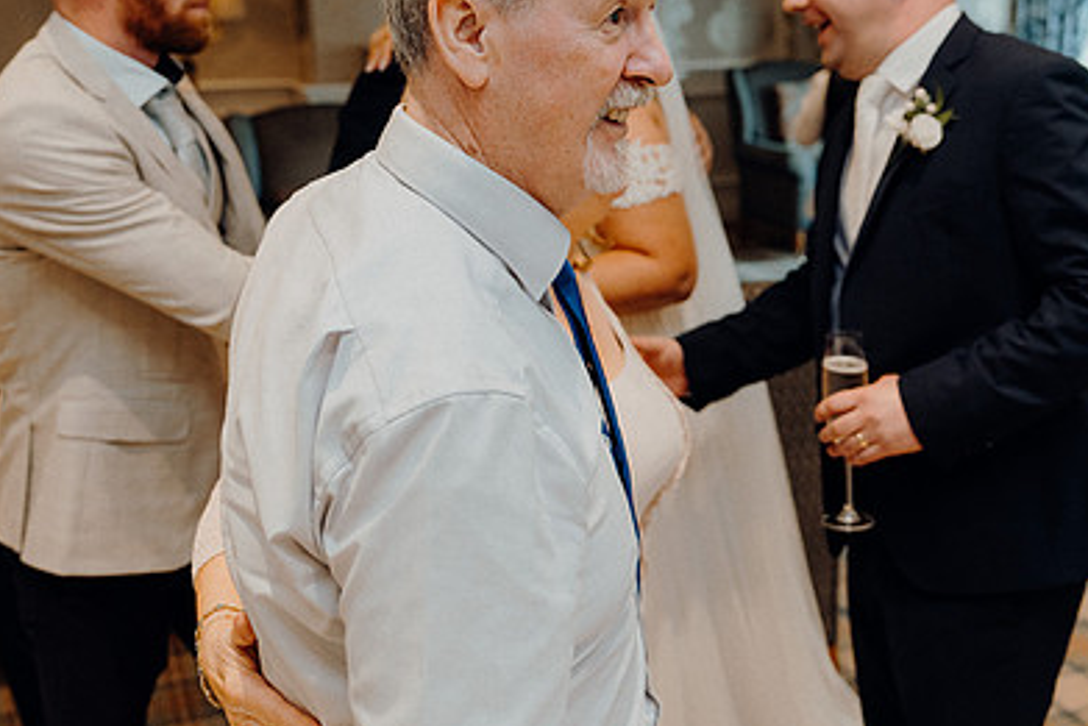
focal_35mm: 49
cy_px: 238
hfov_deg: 40.0
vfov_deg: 27.4
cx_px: 690
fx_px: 1481
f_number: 3.5
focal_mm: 33
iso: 1250
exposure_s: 1/160
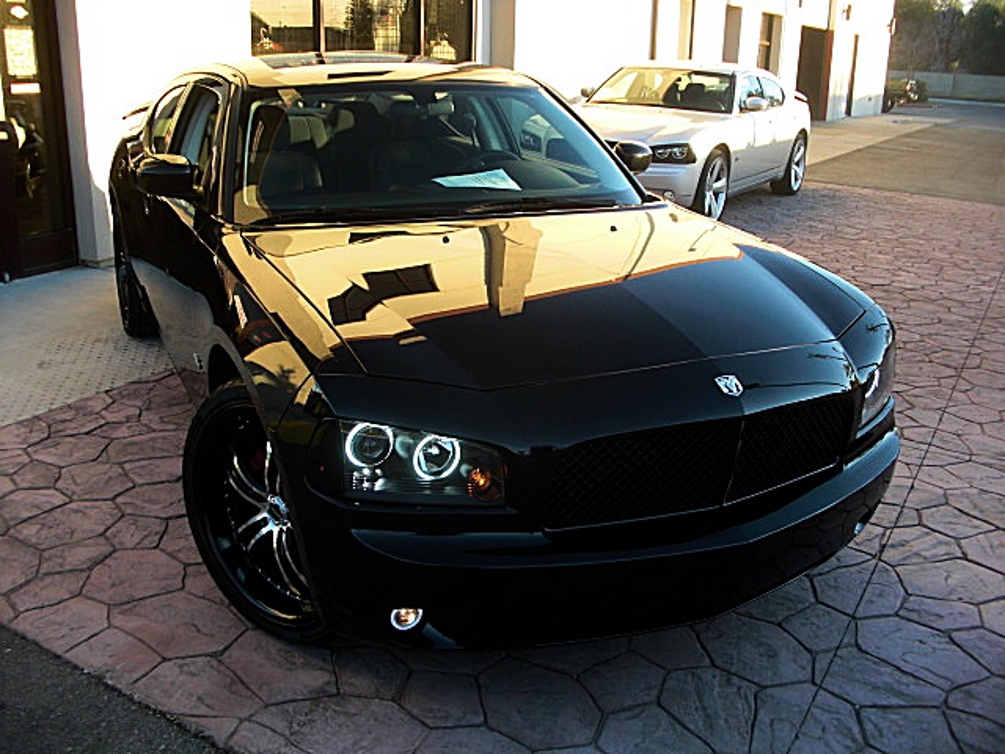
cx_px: 502
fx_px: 1045
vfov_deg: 39.7
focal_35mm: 36
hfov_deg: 51.4
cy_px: 377
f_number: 2.8
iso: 50
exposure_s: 1/100
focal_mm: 6.3
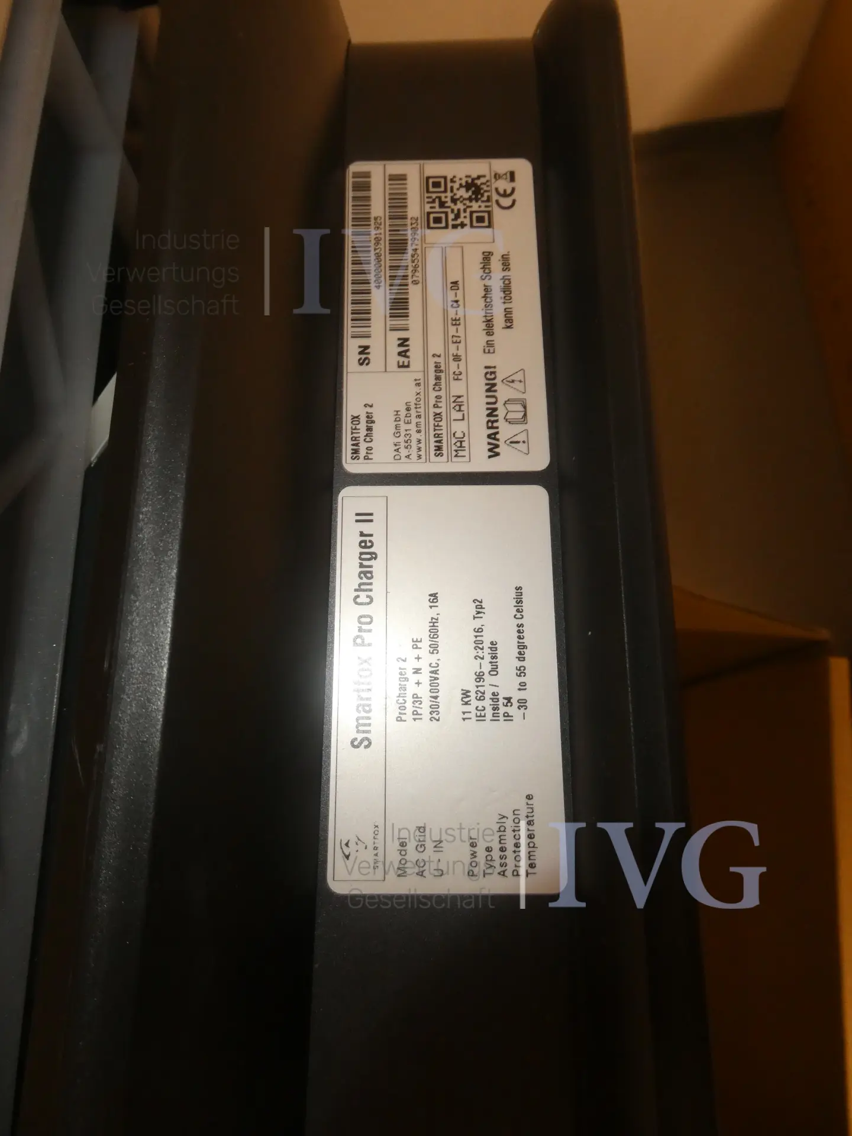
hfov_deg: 56.8
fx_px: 788
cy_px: 568
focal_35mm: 24
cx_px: 426
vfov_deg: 71.6
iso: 400
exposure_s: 1/50
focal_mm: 4.3
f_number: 3.3
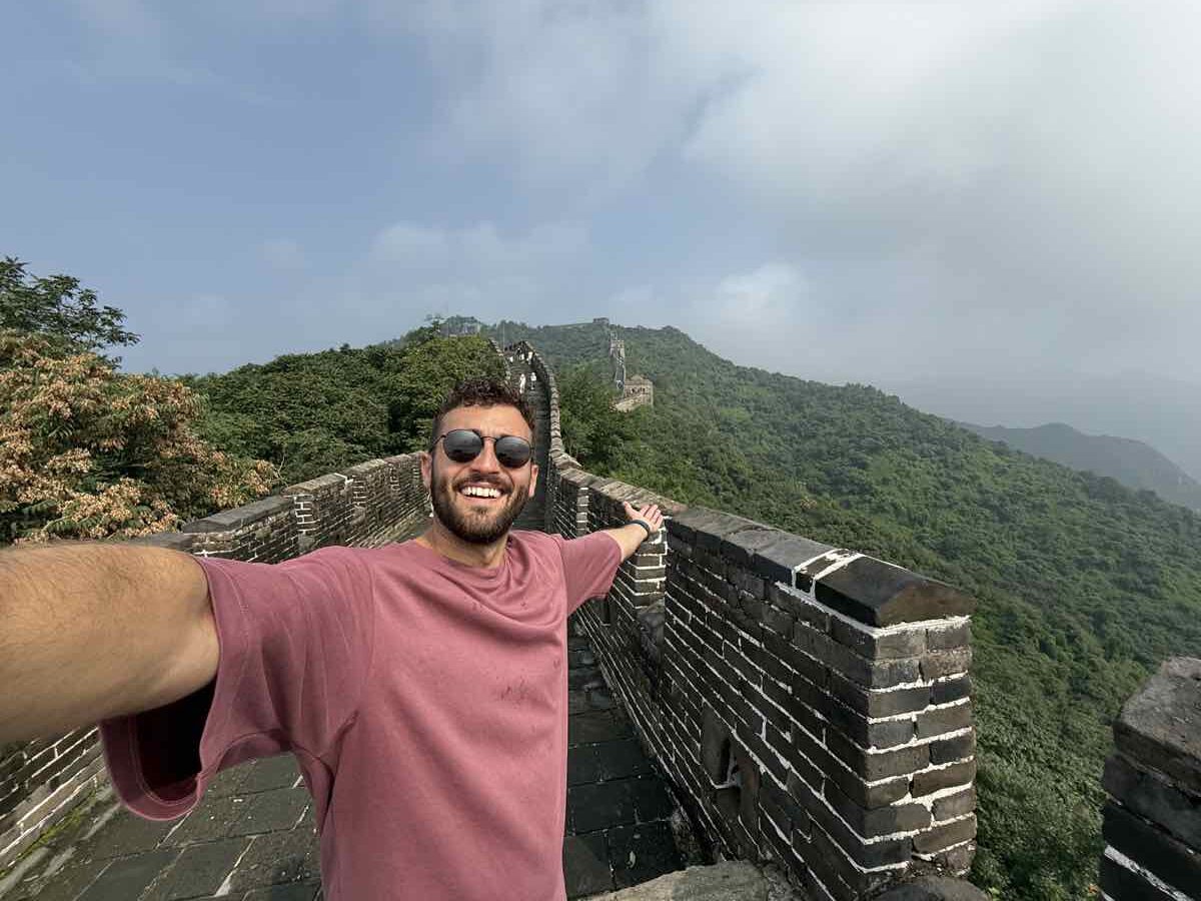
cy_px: 450
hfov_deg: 102.1
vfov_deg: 85.7
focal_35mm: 14
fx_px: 486
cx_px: 600
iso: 50
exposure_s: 1/1534
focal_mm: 2.22
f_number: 2.2
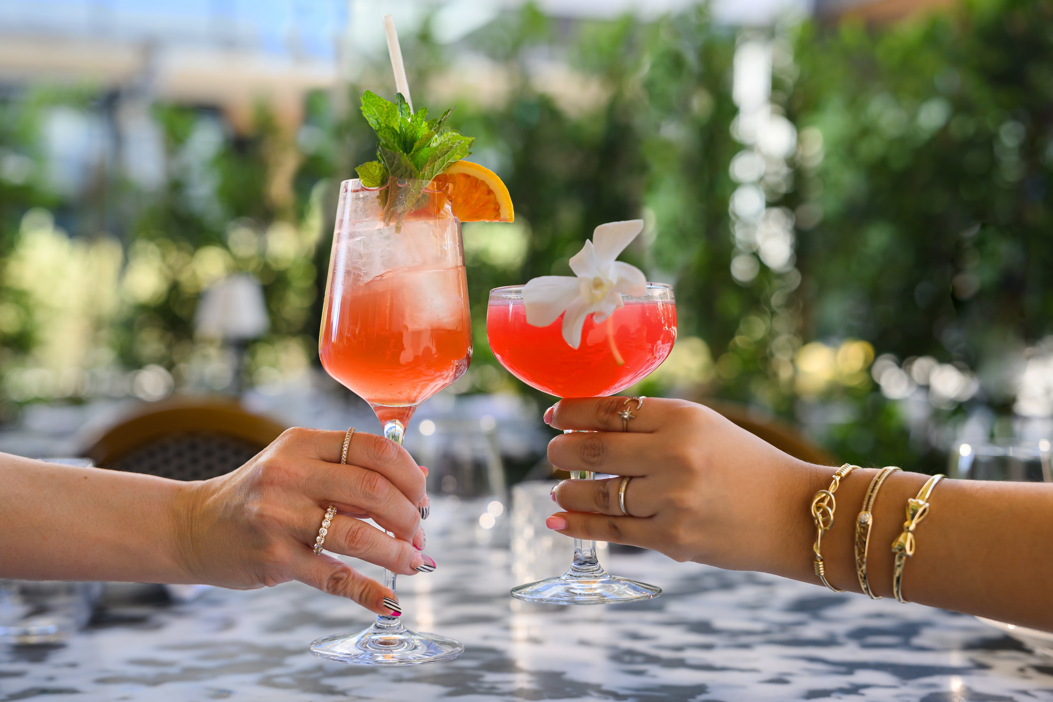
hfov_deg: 38.9
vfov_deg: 26.5
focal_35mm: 51
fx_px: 1492
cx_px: 520
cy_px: 364
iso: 400
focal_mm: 46
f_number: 2.8
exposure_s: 1/100
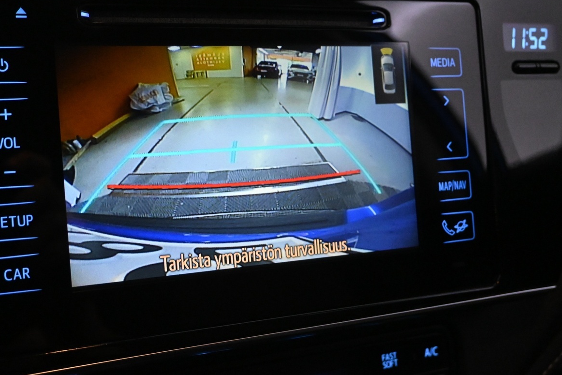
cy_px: 177
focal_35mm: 46
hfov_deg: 42.6
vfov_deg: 29.2
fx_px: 718
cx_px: 244
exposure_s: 1/125
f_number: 4
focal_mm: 22
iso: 5000
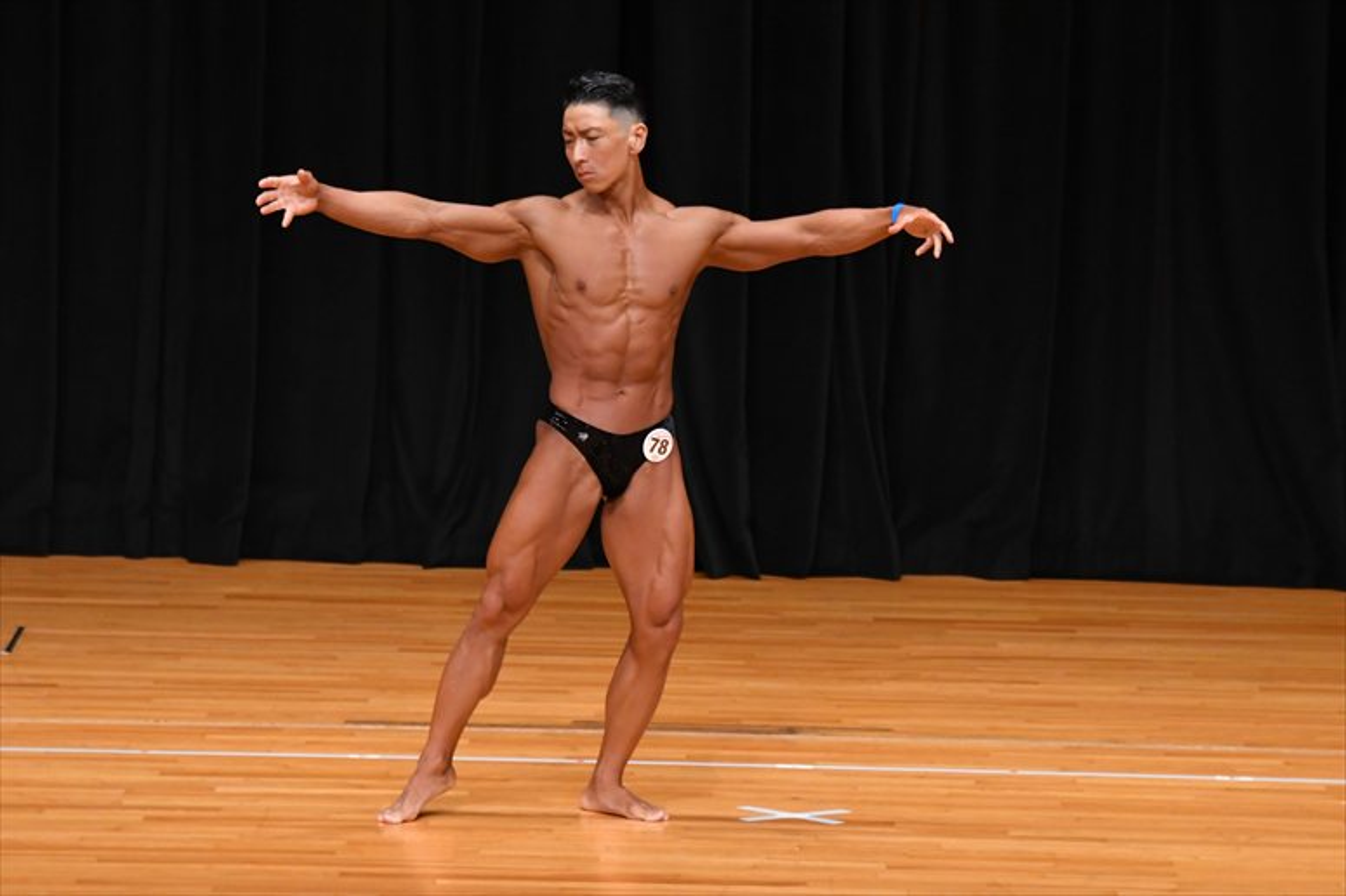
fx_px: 10090
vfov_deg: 5.1
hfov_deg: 7.6
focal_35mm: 270
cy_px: 448
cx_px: 673
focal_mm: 180
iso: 3200
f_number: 5.6
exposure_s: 1/400
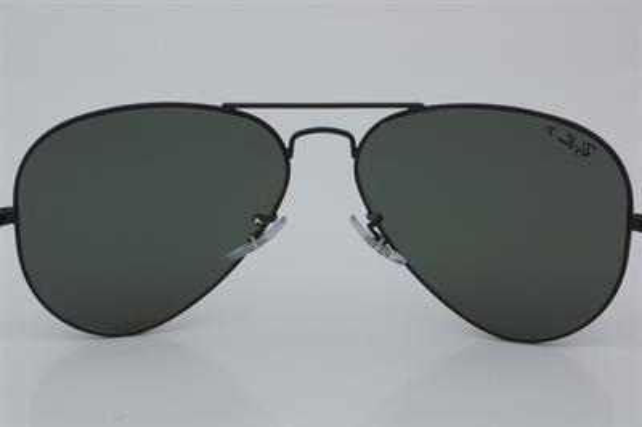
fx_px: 1470
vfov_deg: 16.5
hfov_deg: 24.6
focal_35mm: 82
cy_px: 214
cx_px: 321
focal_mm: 55
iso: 100
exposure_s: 1/4
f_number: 32
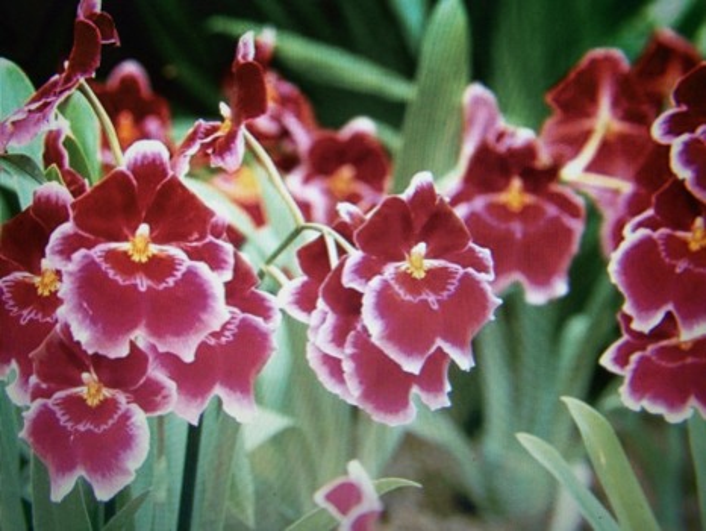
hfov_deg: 49.0
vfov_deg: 37.8
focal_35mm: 38
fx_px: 775
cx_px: 353
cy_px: 266
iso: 160
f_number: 2.8
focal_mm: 6.3
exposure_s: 1/20
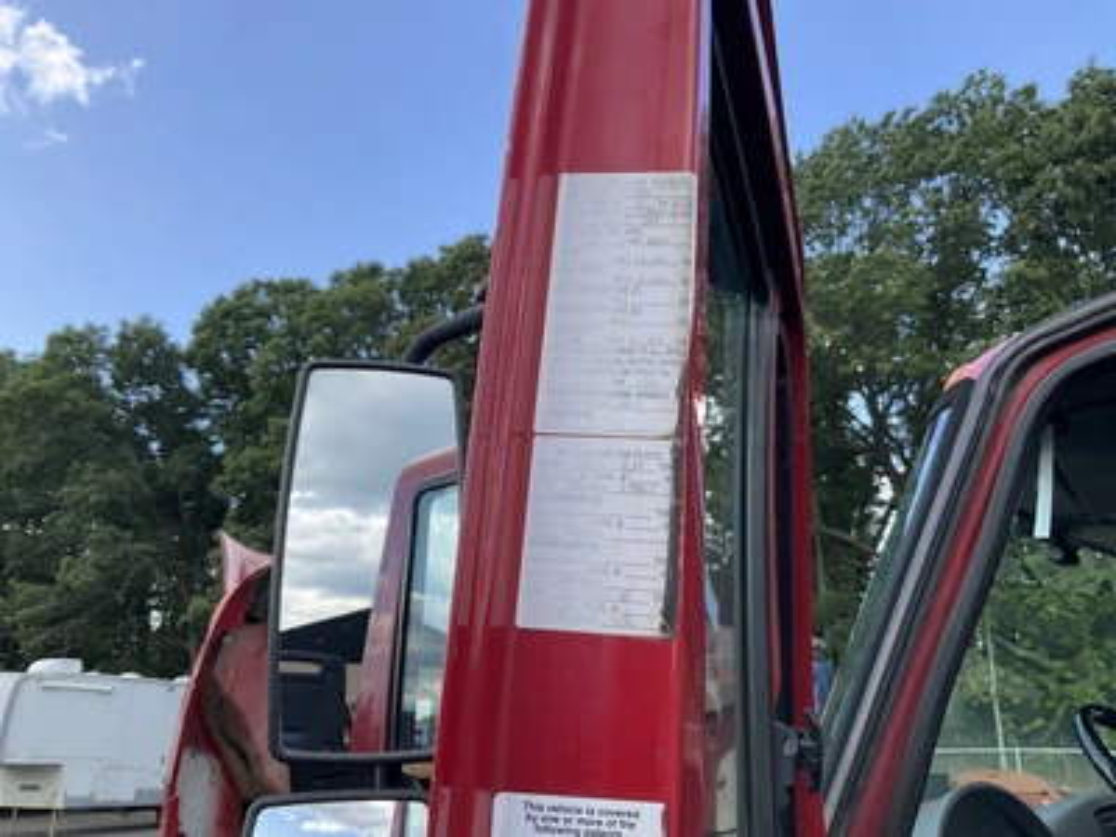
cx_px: 558
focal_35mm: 29
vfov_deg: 48.2
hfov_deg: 61.7
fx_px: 935
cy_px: 418
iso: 25
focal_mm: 3
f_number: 1.8
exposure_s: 1/586
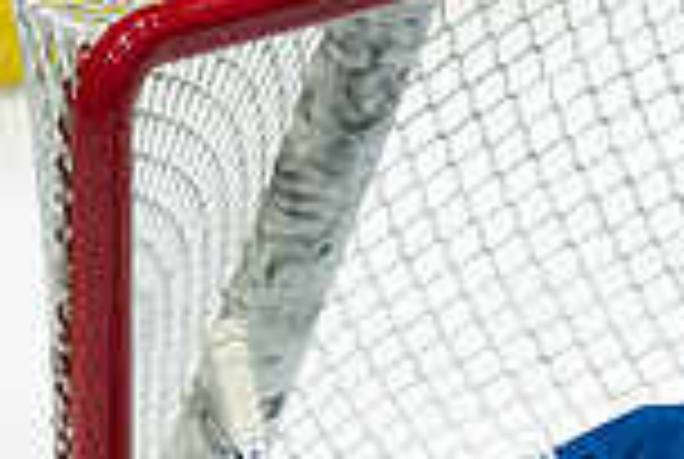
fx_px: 45841
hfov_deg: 0.9
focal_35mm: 2408
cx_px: 760
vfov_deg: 0.6
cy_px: 790
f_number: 4
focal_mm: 600
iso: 2000
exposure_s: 1/1000
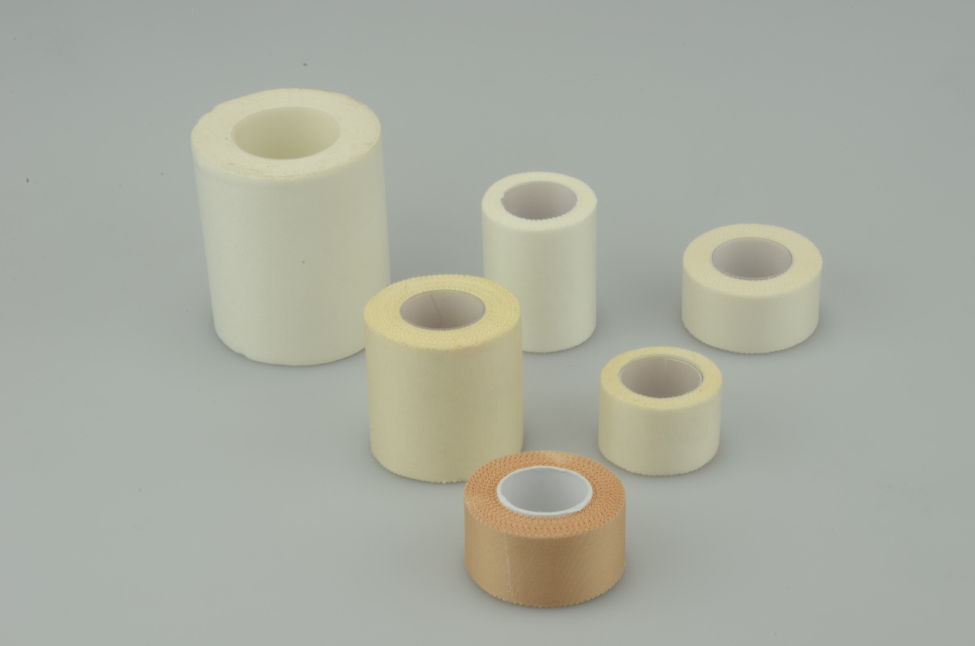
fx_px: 2351
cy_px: 323
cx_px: 488
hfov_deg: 23.4
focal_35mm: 87
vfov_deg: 15.6
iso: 100
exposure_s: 1/2.5
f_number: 32
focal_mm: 58
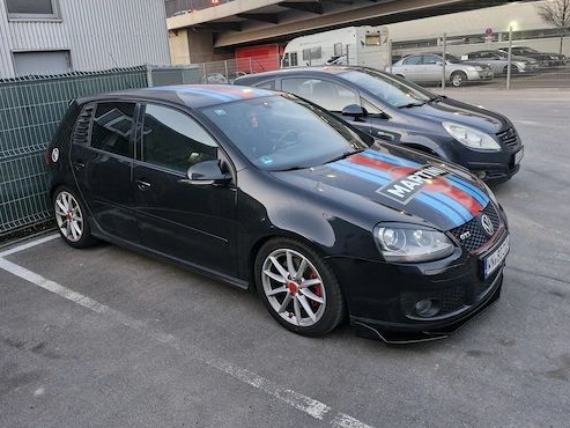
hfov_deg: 63.3
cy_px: 183
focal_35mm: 28
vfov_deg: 49.6
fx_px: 461
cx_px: 262
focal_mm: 5.54
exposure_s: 1/100
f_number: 1.8
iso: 800
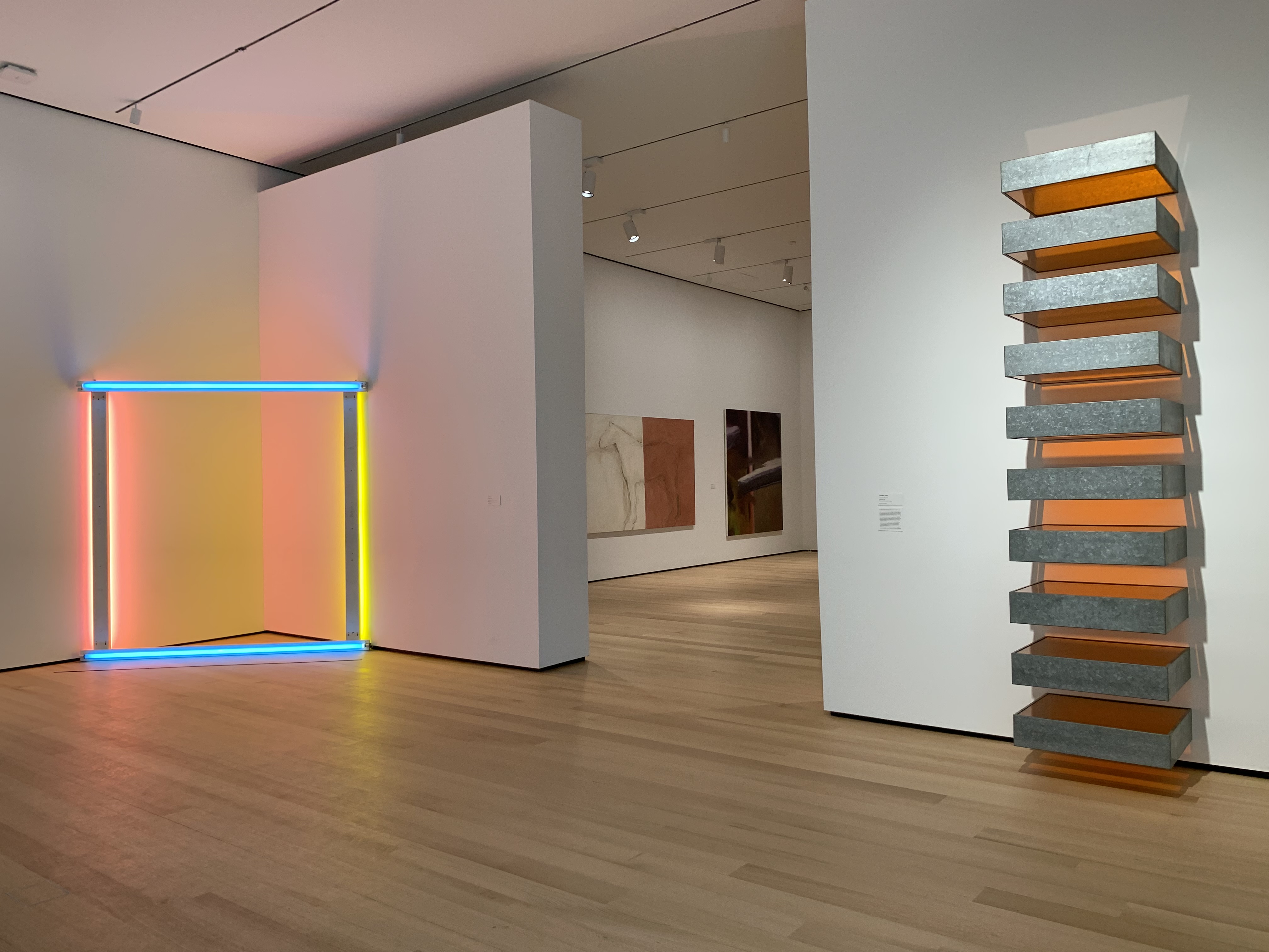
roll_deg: +0.7
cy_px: 476
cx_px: 634
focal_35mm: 26
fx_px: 953
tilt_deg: +0.8
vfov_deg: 53.1
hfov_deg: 67.3
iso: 100
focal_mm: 4.25
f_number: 1.8
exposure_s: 1/120
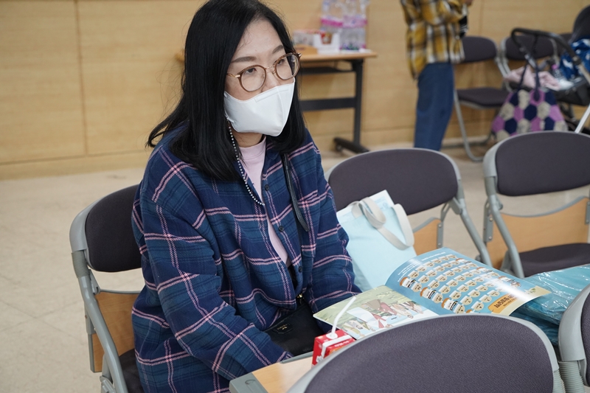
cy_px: 196
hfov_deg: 42.8
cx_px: 295
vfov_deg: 29.2
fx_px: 754
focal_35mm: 46
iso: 3200
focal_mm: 46
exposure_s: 1/160
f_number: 4
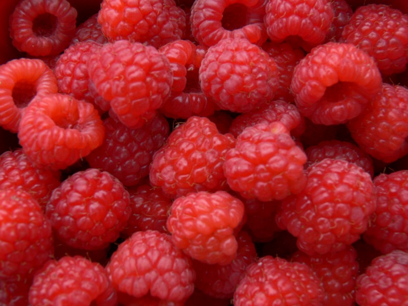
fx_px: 613
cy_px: 153
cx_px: 204
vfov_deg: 28.0
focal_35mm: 52
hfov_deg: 36.8
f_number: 5.6
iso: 80
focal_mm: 10.9
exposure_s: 1/125
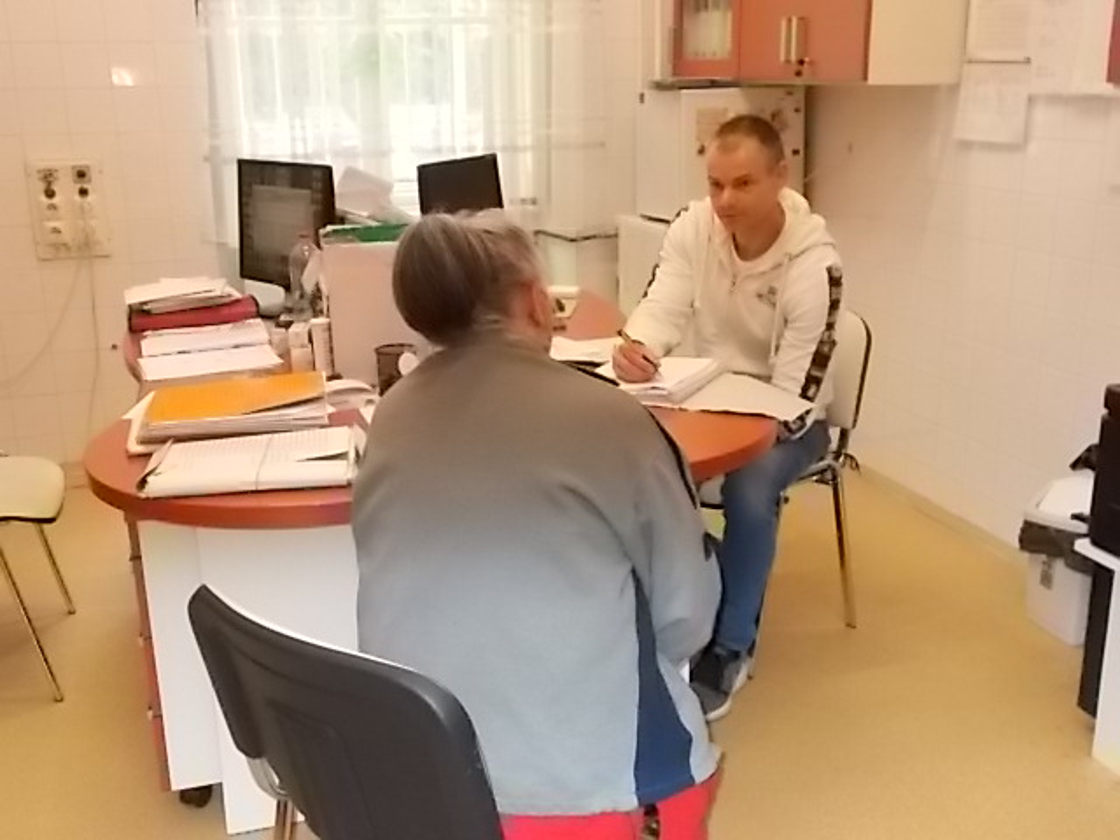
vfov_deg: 36.8
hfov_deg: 47.9
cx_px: 560
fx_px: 1262
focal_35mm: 39
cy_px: 420
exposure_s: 1/40
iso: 560
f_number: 3.9
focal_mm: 6.9
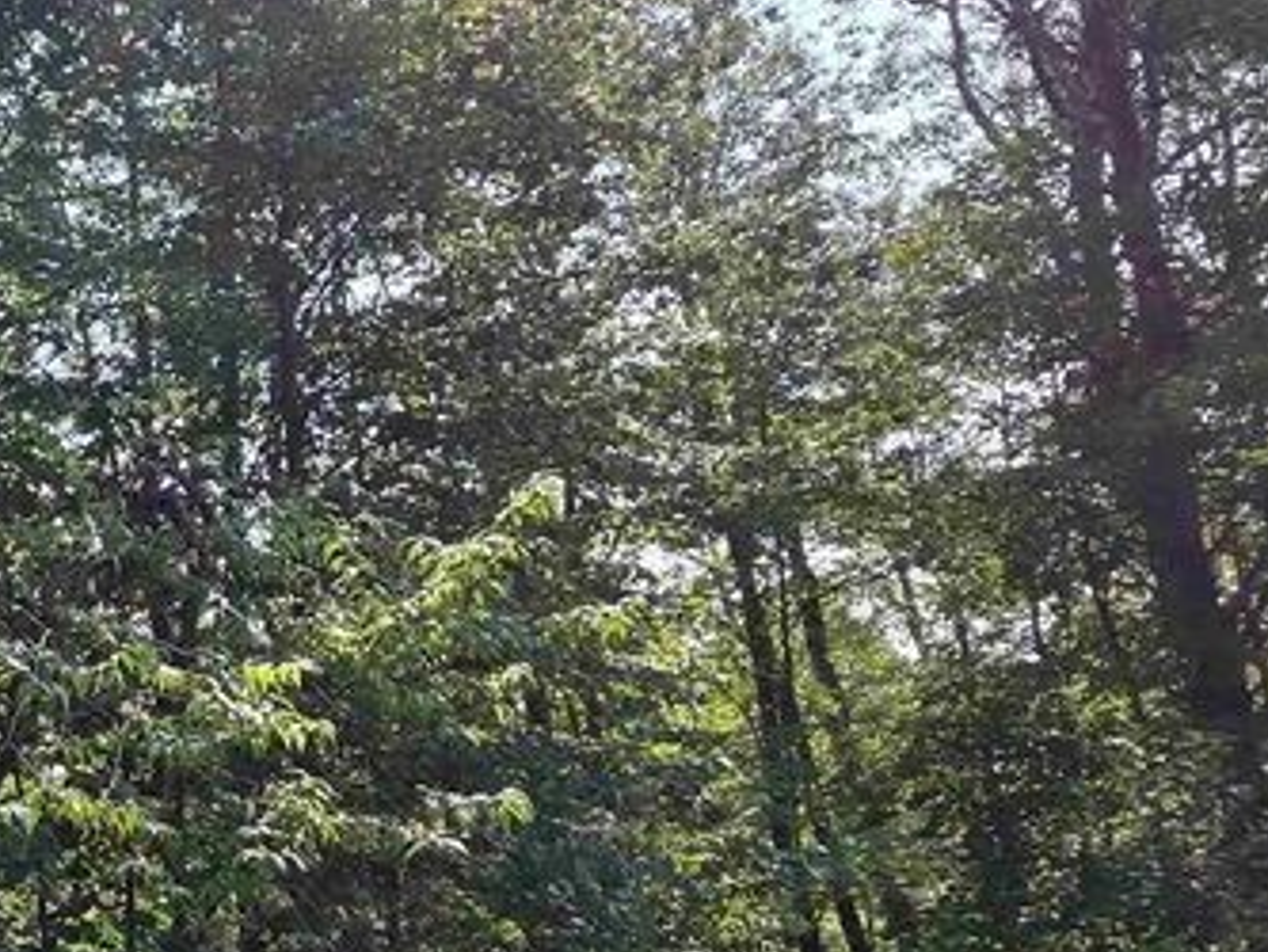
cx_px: -316
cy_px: 598
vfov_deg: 35.8
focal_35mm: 40
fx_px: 1466
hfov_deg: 35.1
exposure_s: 1/1809
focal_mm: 2.2
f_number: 2.2
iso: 50
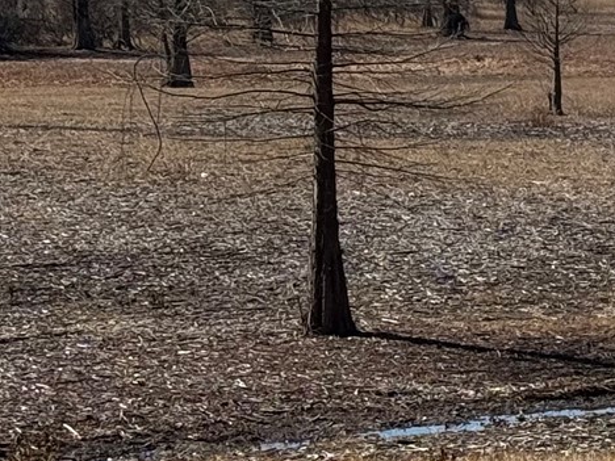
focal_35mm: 210
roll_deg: +0.2
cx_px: 1260
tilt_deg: -2.7
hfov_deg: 8.9
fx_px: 3731
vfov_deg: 7.1
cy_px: 60
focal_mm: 6.76
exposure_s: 1/5376
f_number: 1.78
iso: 64
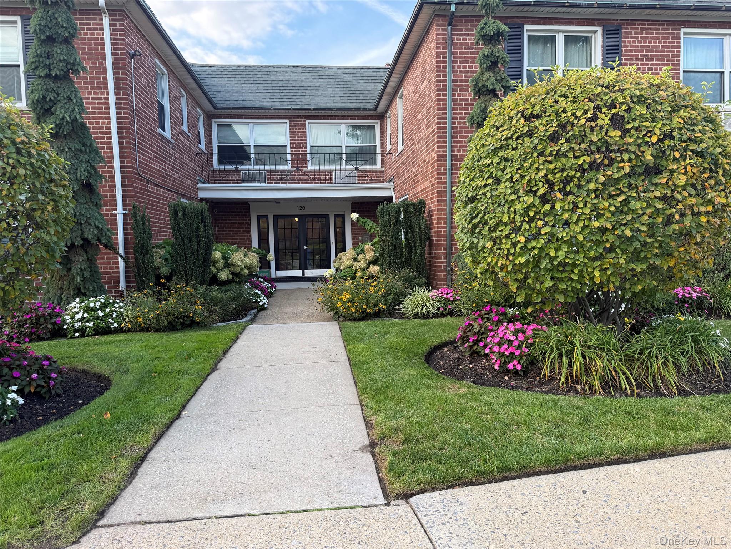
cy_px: 274
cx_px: 366
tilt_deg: -4.2
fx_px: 507
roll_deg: +2.9
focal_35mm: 24
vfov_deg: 56.8
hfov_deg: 71.6
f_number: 1.78
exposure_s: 1/374
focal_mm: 6.76
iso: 80
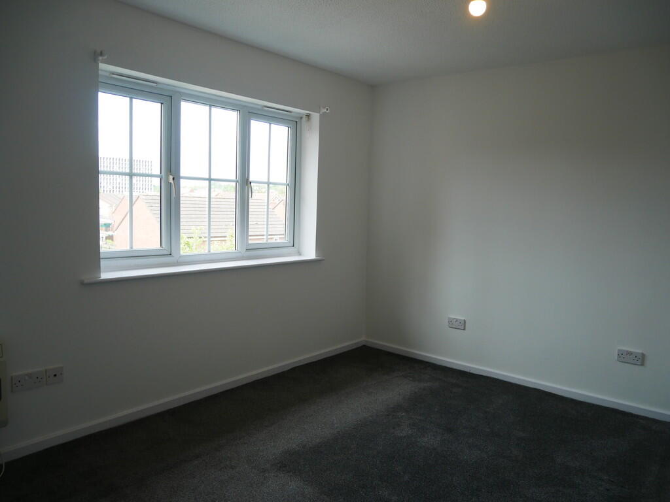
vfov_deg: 56.8
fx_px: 465
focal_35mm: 24
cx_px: 335
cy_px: 251
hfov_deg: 71.6
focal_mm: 12
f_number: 4
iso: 200
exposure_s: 1/160
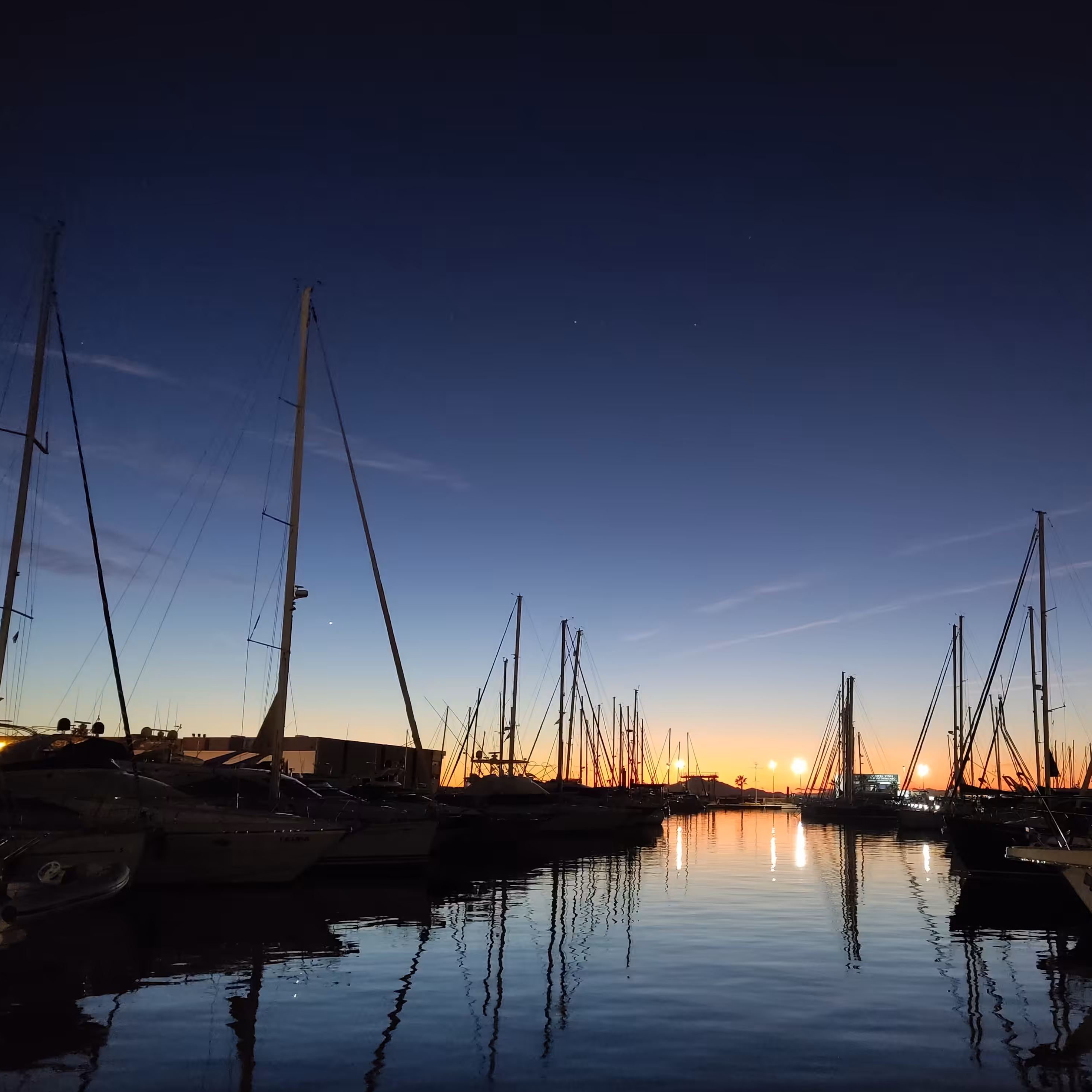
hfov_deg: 53.4
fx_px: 1071
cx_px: 689
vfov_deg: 54.0
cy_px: 543
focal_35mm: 30
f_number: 1.79
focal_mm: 4.71
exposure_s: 1/20
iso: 1571
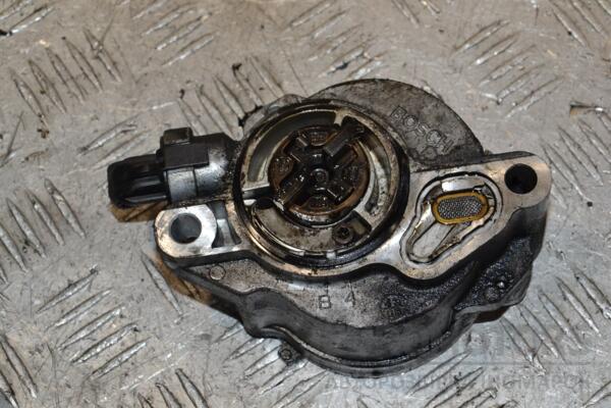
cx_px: 306
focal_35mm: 93
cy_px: 204
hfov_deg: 21.9
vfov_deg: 14.7
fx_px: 1578
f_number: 9
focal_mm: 62
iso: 800
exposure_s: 1/200
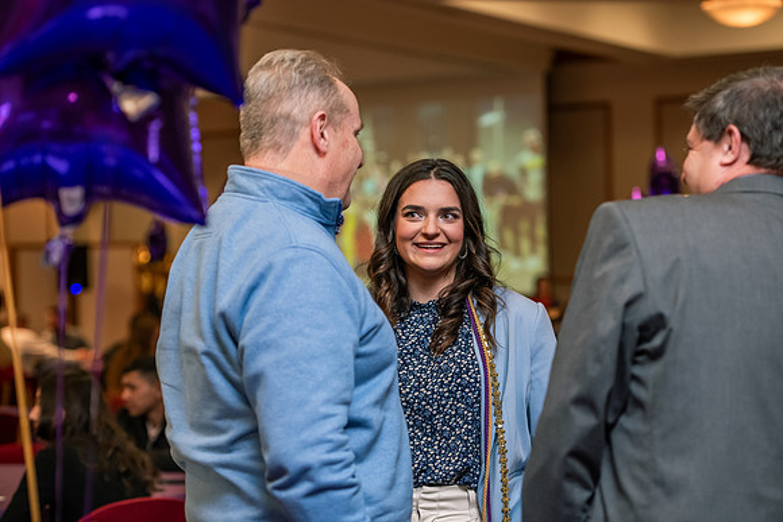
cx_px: 392
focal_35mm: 95
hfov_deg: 21.5
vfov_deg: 14.4
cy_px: 261
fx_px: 2067
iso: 1600
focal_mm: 95
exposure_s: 1/160
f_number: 3.5
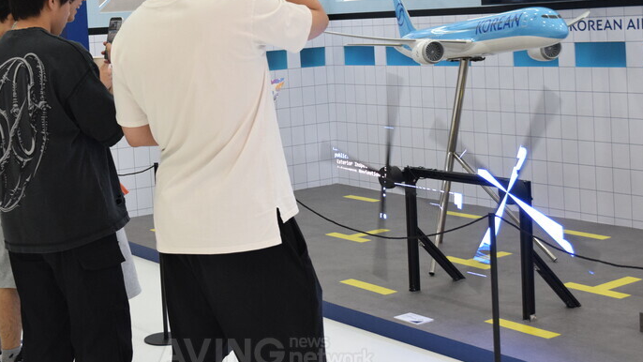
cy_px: 83
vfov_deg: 18.8
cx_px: 251
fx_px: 1087
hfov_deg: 32.8
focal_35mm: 64
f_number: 5.6
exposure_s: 1/250
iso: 1800
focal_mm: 29
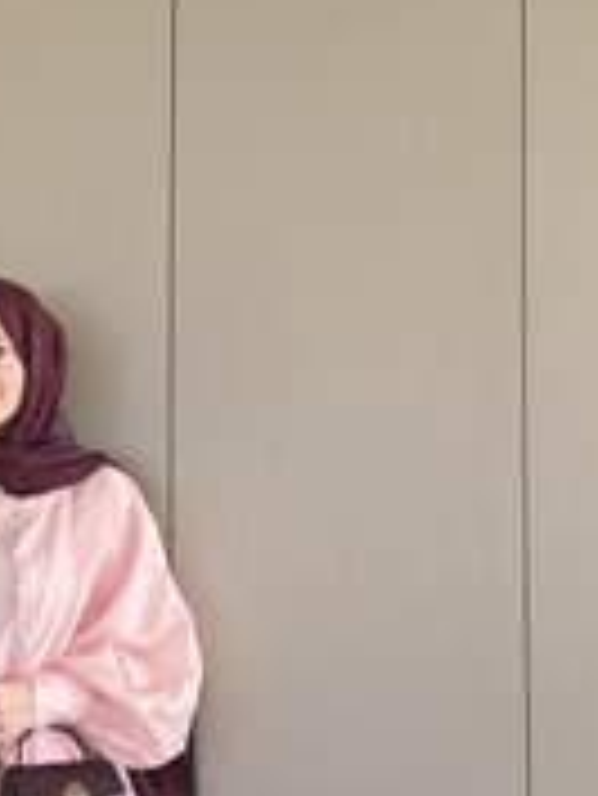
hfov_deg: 24.8
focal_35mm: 56
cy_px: 758
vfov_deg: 32.2
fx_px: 1288
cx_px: -18
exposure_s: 1/302
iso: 200
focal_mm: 6.76
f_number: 1.78
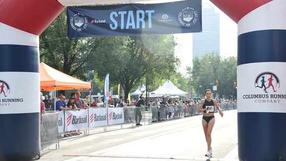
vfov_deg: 21.8
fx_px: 417
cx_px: 142
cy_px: 85
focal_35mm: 55
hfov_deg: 37.8
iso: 640
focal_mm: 52
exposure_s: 1/1000
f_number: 4.5
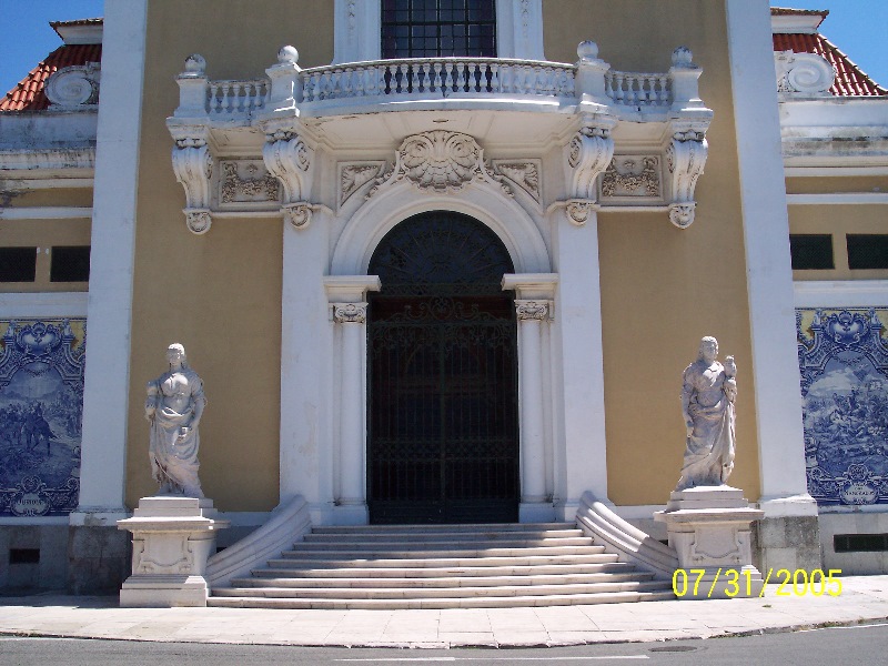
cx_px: 444
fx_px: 975
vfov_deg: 37.7
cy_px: 333
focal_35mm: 38
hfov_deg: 49.0
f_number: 4.8
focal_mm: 8
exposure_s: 1/700
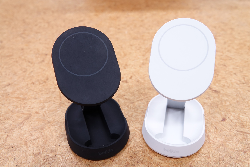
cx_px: 125
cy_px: 84
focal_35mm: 34
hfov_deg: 55.8
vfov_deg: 38.9
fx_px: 236
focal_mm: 12.33
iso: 160
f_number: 2.8
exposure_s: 1/40
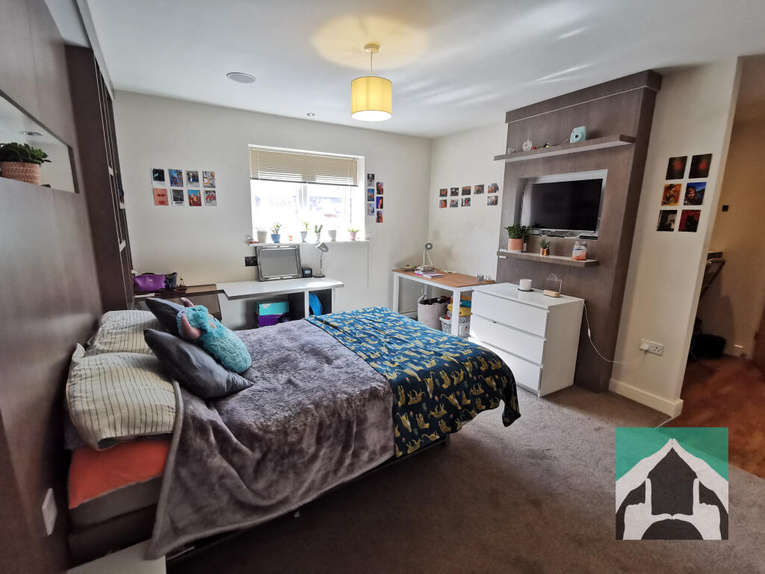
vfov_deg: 78.1
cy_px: 287
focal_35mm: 16
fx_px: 354
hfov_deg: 94.5
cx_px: 382
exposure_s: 1/50
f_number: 2.2
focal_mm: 2.35
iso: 100
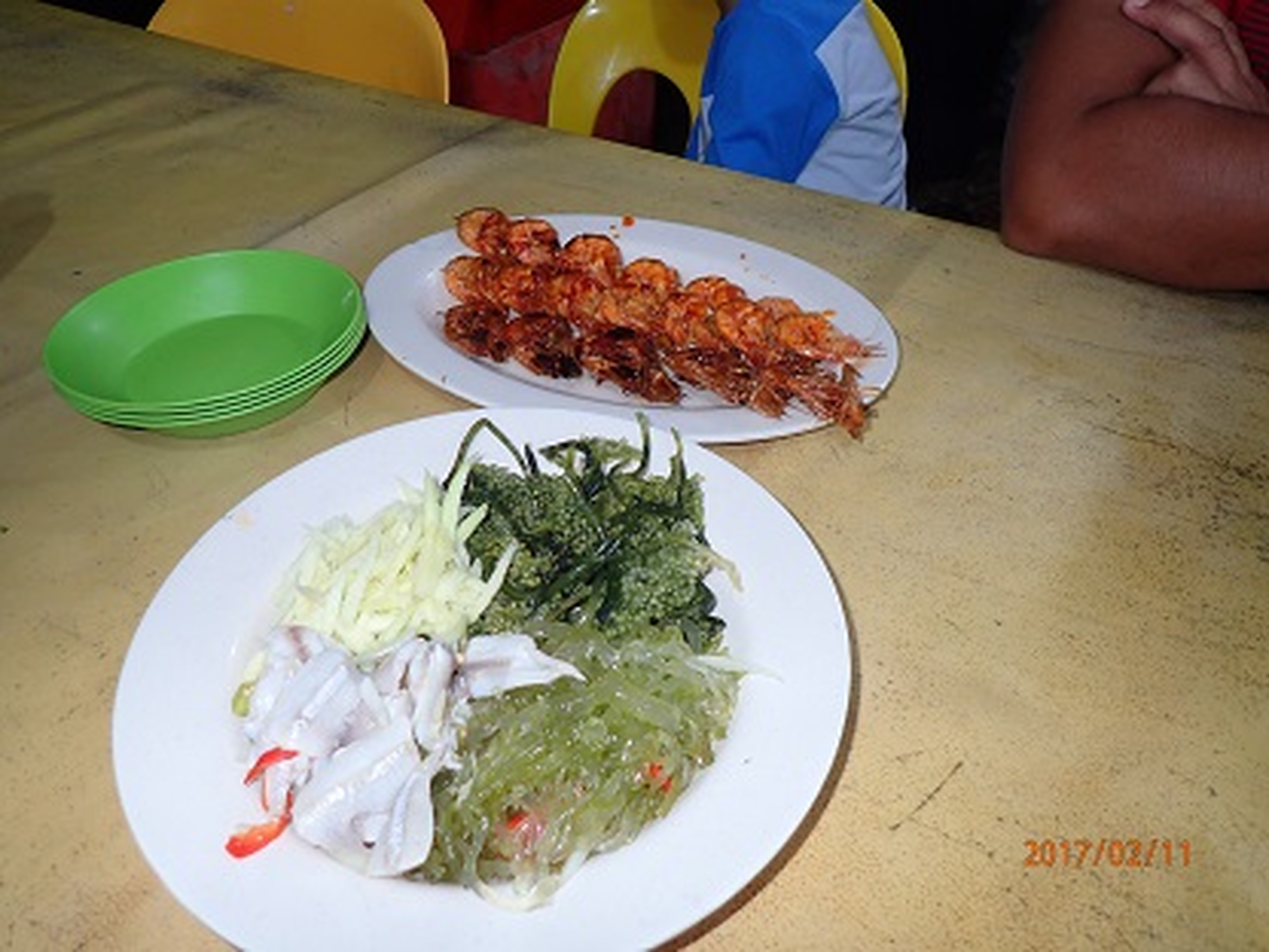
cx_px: 634
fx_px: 916
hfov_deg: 69.4
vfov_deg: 54.9
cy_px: 476
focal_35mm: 25
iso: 200
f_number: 2
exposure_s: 1/30
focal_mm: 4.5
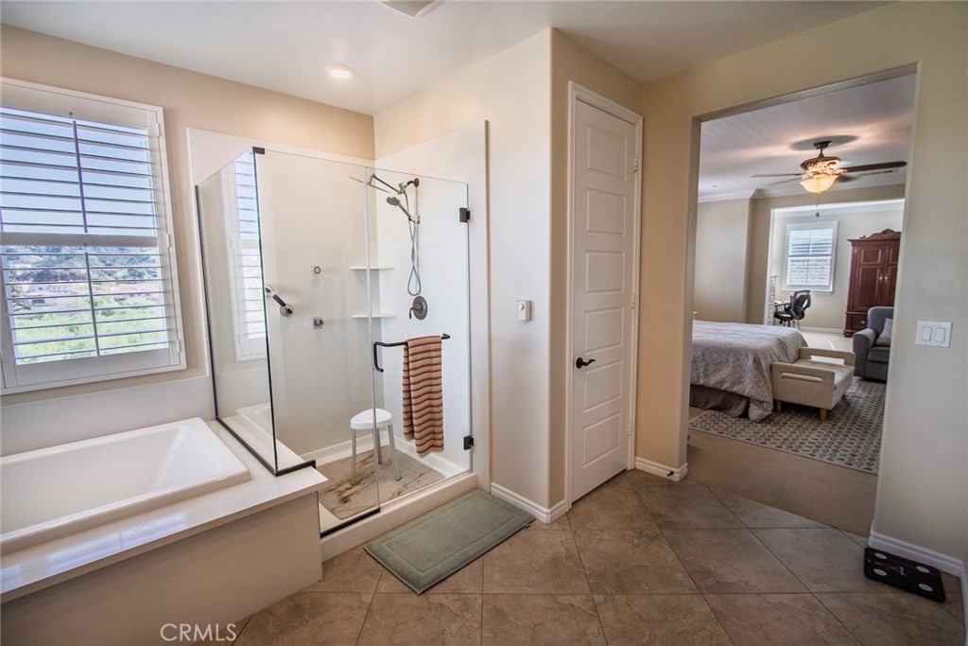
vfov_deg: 77.3
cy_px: 323
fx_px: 403
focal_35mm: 15
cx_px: 484
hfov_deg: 100.4
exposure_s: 1/1250
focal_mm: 10
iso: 800
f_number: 5
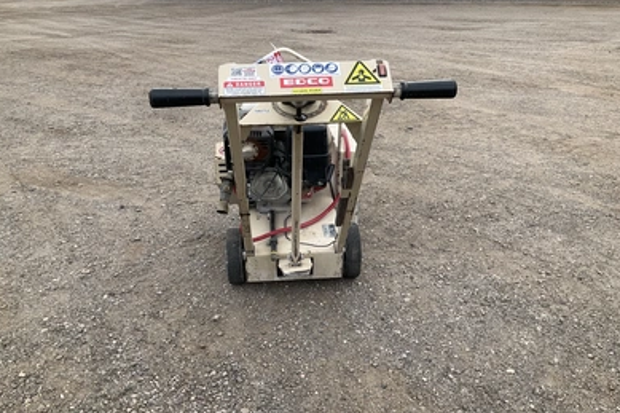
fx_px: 534
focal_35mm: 31
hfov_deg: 60.3
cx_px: 309
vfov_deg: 42.3
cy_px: 199
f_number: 1.8
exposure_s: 1/804
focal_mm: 3
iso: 25
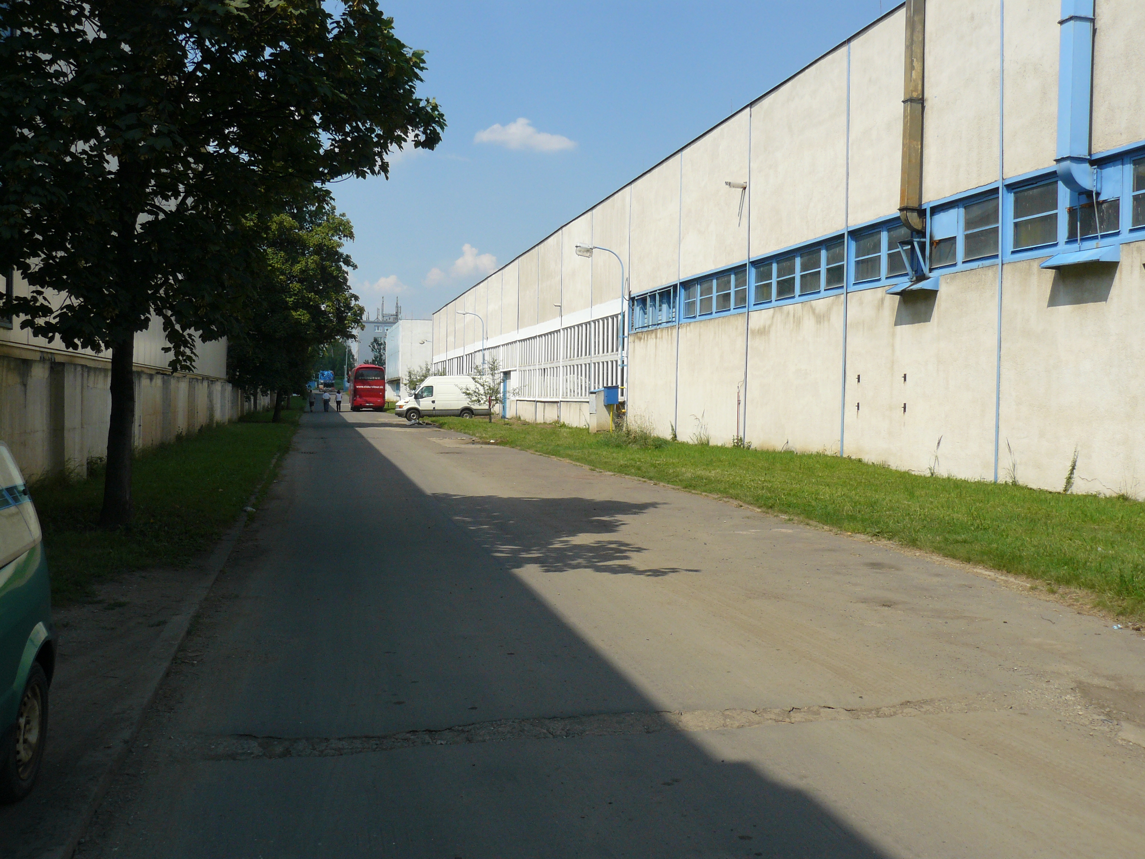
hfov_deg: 51.4
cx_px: 572
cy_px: 430
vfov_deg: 39.7
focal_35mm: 36
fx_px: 1191
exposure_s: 1/500
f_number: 5.6
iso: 100
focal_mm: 6
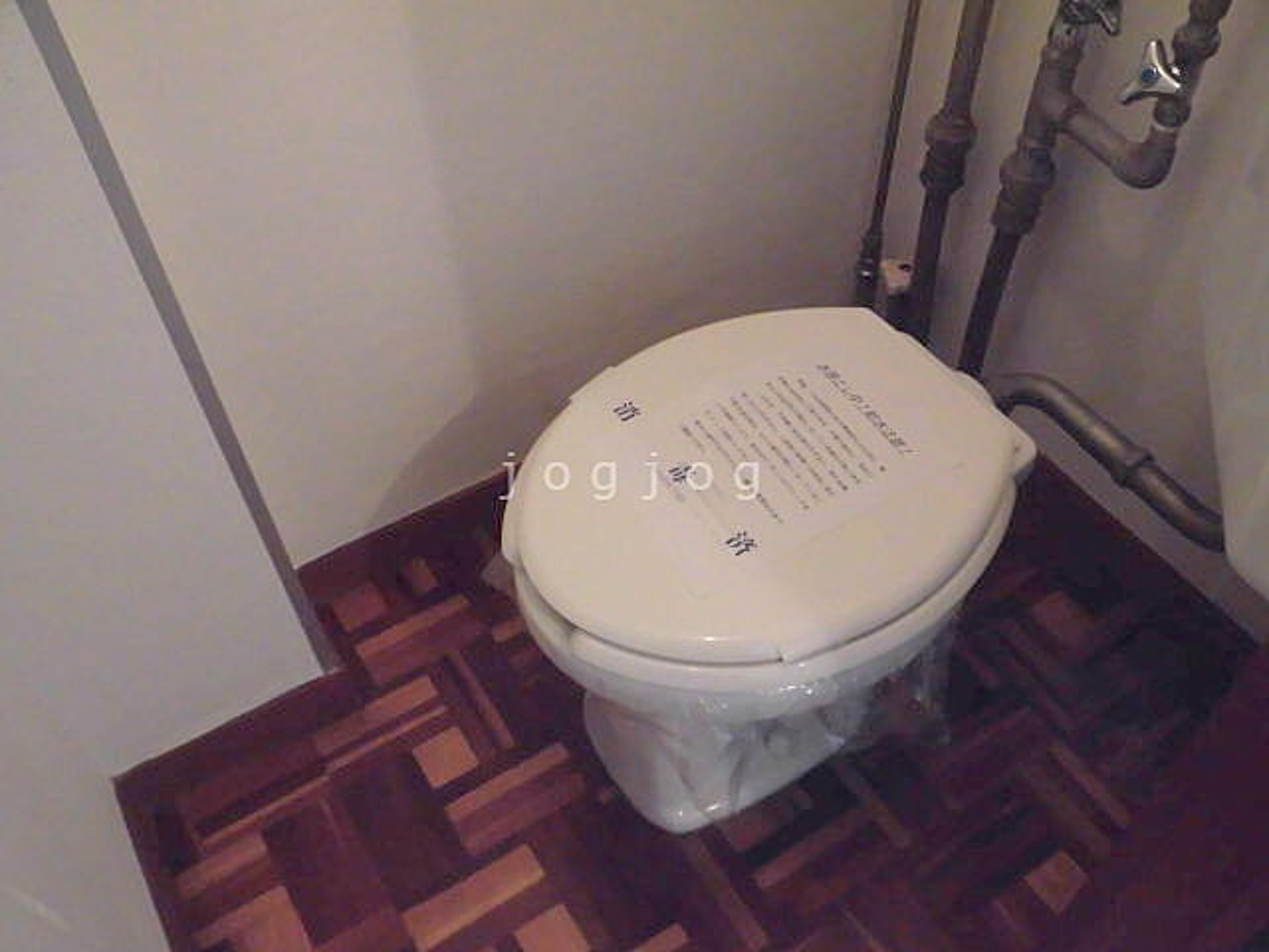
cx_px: 634
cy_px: 476
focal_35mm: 32
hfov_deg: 56.8
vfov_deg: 44.2
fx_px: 1173
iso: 800
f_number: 3.5
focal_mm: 5.81
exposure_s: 1/30
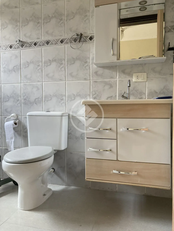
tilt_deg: -2.0
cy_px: 116
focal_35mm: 28
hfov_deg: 49.7
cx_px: 87
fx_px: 188
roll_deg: -0.1
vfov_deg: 63.4
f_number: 1.8
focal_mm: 3.99
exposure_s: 1/60
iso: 100
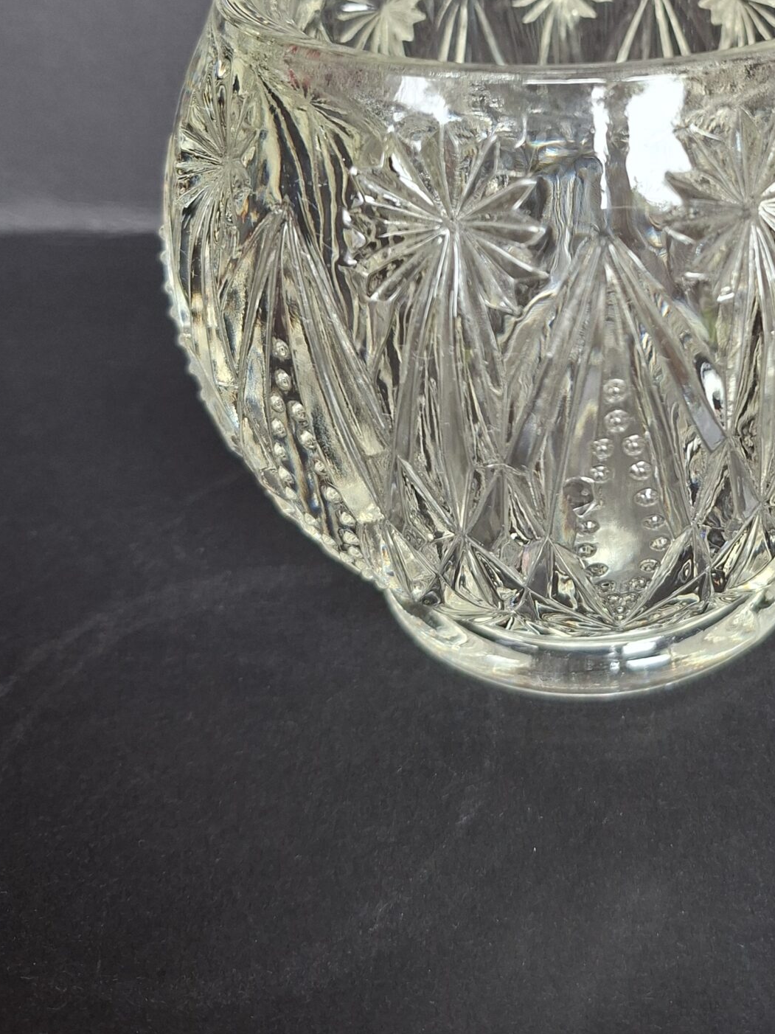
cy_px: 270
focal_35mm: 42
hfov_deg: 33.0
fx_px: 1254
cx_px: 661
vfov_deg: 43.5
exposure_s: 1/50
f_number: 1.8
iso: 200
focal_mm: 5.54
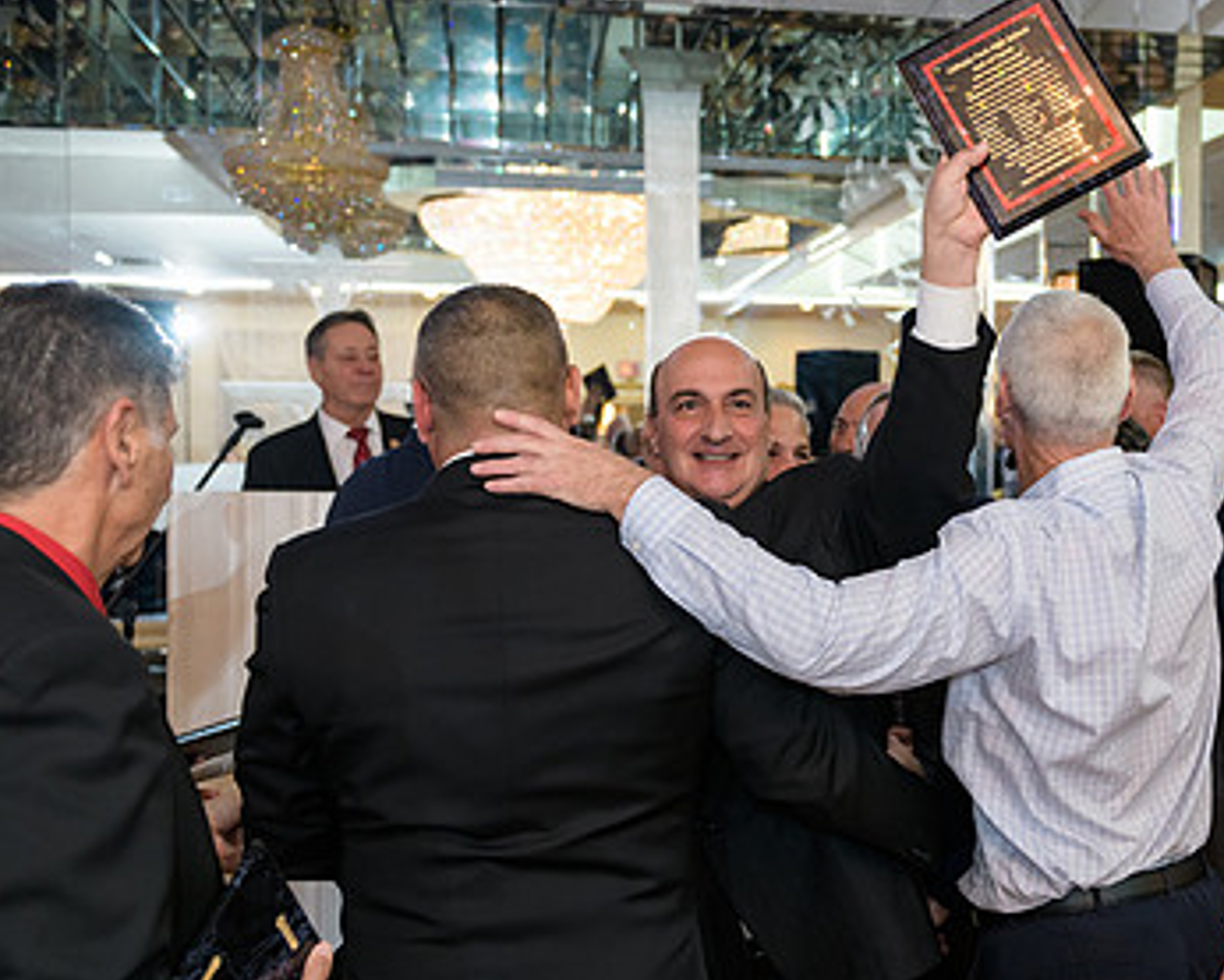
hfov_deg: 40.9
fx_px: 1594
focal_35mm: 44
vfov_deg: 34.2
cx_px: 906
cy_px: 486
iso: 1000
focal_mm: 28
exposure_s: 1/125
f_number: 3.2
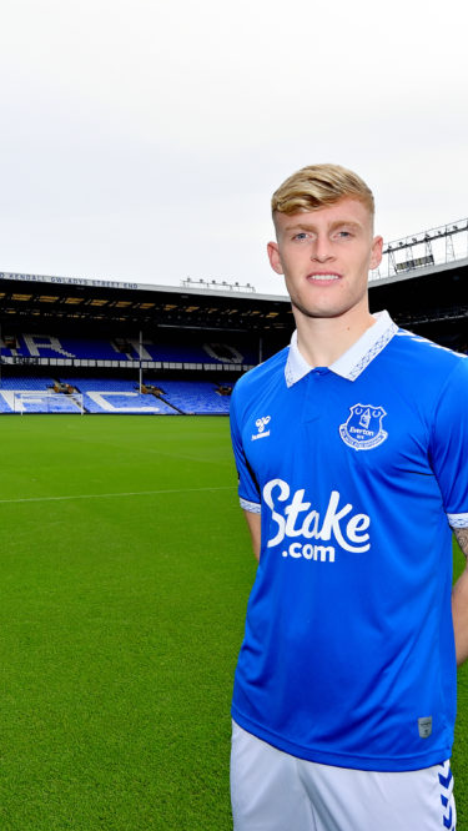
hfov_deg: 40.0
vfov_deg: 66.1
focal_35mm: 29
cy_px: 410
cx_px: 280
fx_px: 639
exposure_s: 1/250
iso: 320
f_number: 7.1
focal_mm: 18
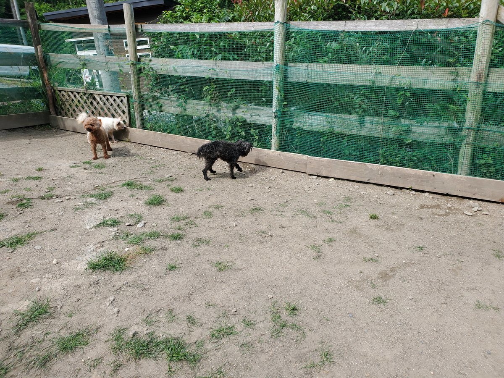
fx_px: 379
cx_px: 252
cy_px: 189
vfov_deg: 53.1
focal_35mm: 26
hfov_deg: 67.3
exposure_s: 1/526
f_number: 2.4
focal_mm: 4.3
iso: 50
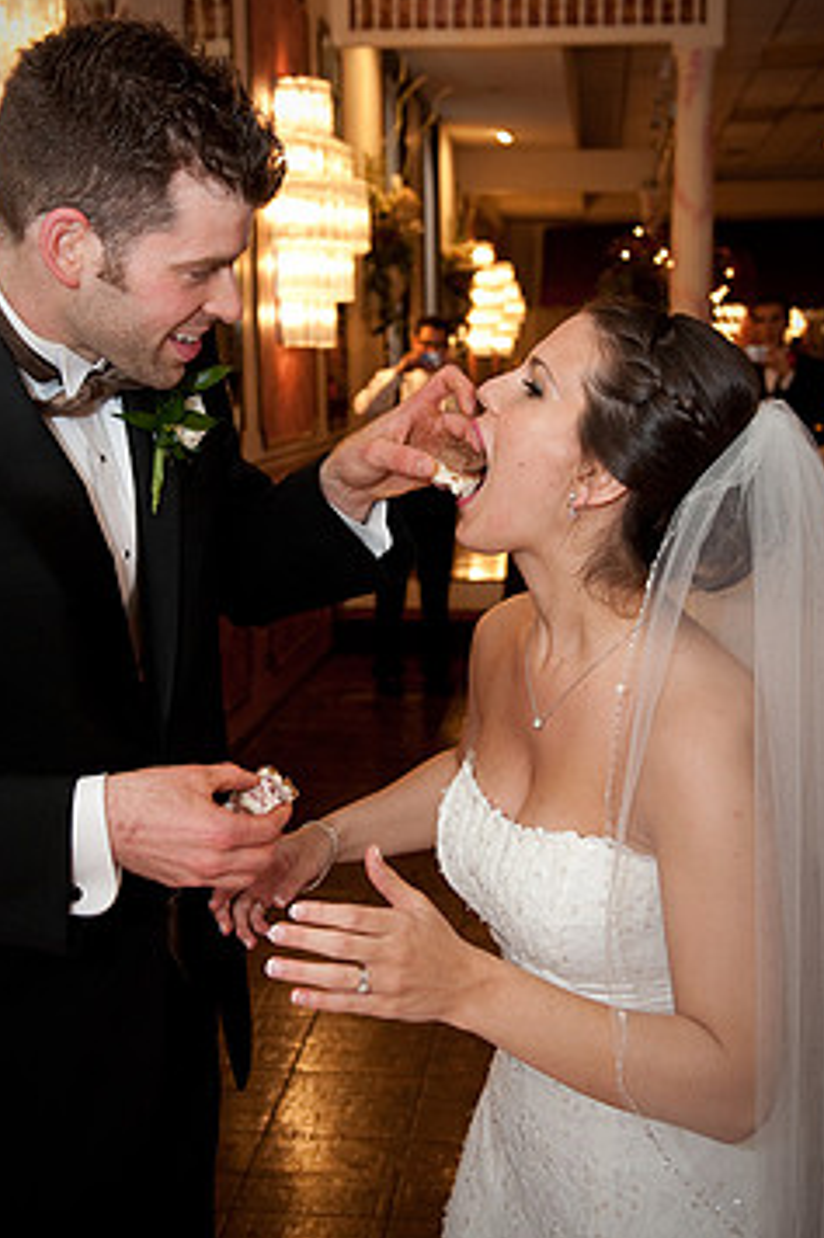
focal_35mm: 48
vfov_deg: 41.1
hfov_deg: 28.0
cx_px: 391
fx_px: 1649
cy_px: 546
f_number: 4.5
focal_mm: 38
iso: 1250
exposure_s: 1/60
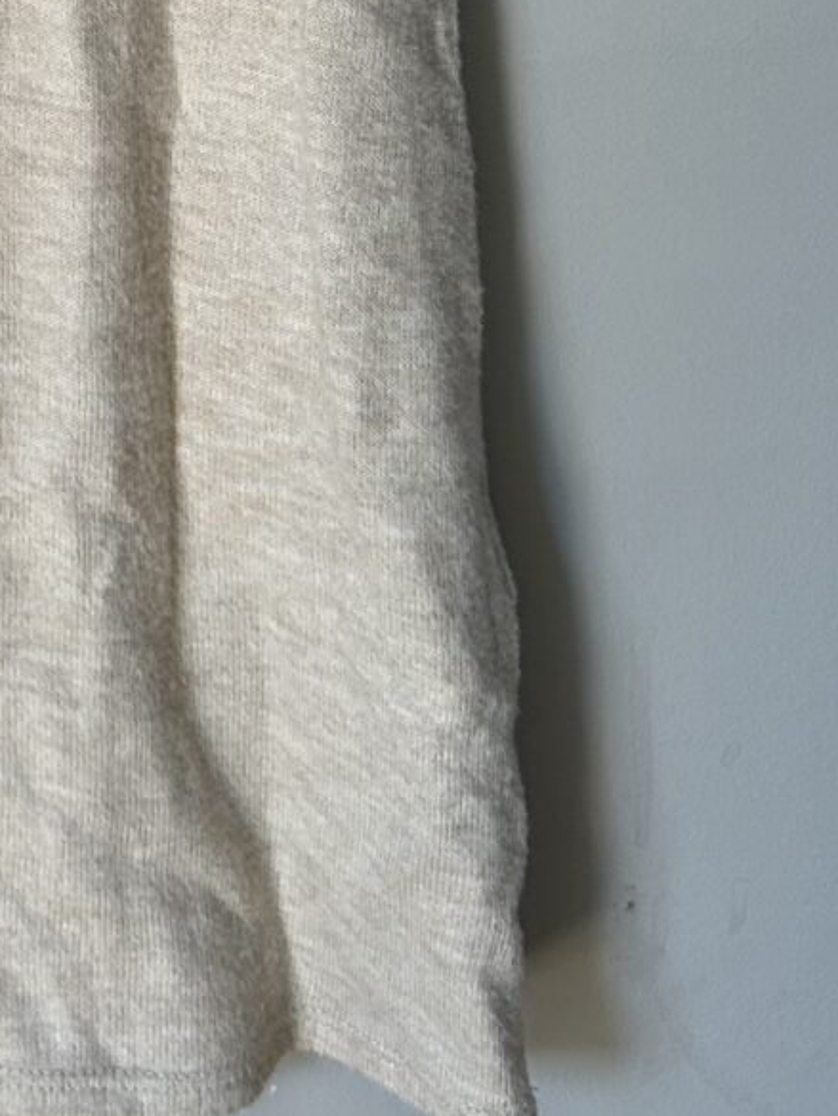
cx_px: -380
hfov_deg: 15.2
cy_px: -515
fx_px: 2936
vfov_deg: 19.1
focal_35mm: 91
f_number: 1.5
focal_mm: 5.7
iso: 50
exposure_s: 1/121
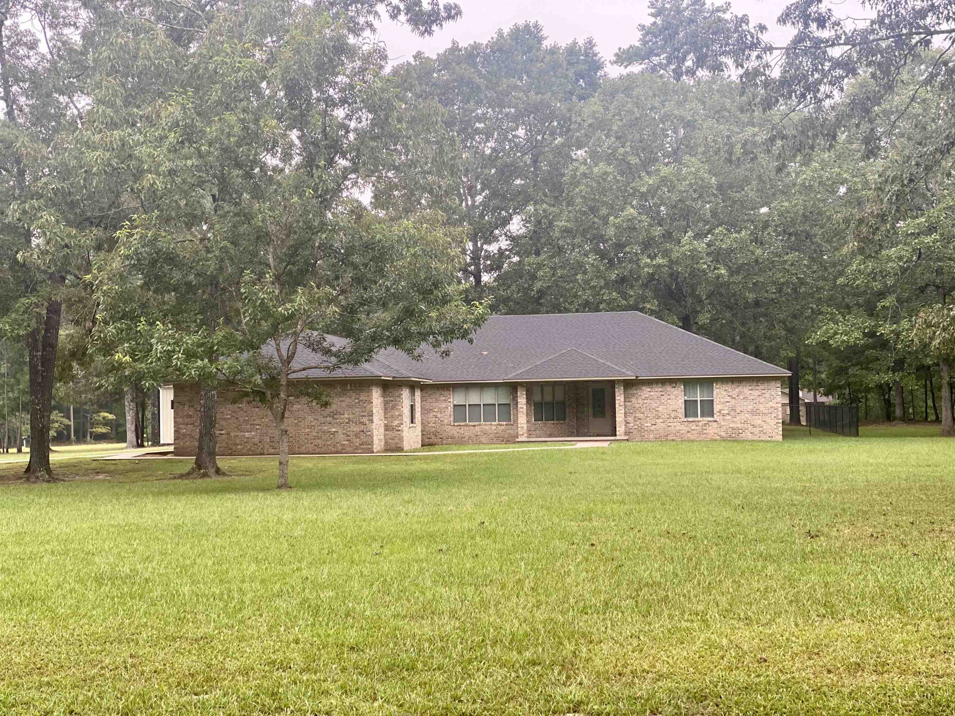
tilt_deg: +2.3
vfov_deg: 28.0
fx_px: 1435
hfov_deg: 36.8
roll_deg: +0.9
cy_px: 358
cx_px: 478
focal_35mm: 52
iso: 50
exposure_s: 1/122
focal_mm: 6
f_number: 2
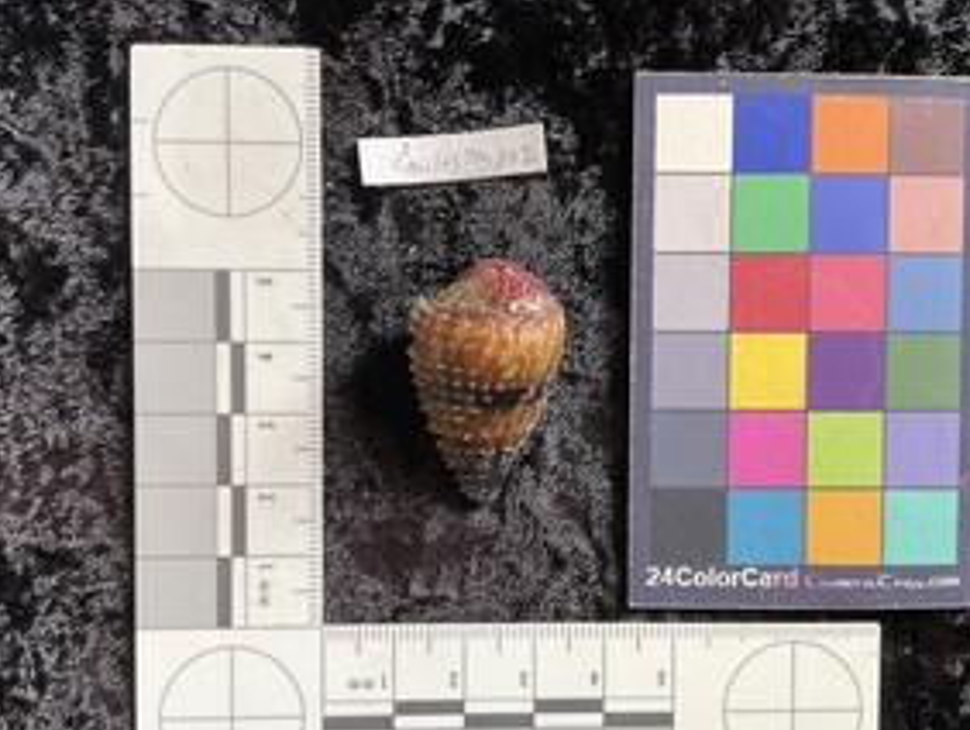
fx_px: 1010
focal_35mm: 36
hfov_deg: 51.3
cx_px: 488
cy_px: 422
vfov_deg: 39.6
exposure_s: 1/100
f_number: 1.8
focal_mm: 3
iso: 50
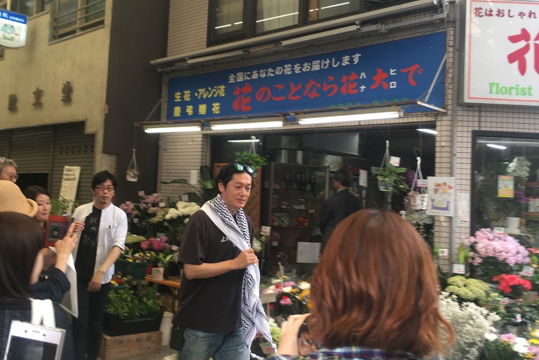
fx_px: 569
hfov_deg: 50.5
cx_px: 225
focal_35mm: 38
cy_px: 154
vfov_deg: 35.0
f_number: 2.2
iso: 25
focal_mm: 4.15
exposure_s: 1/60
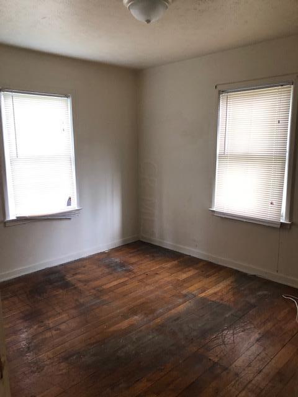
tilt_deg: -11.7
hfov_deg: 49.7
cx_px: 149
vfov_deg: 63.4
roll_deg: +1.5
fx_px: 321
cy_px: 198
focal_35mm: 28
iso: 40
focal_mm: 3.99
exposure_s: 1/17
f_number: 1.8
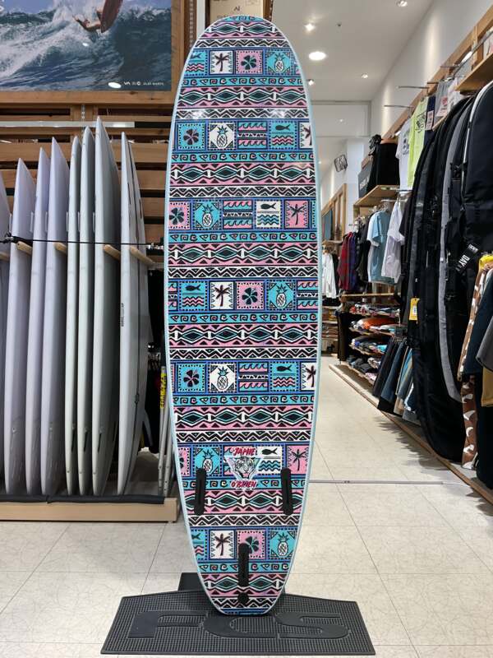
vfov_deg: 61.7
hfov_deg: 48.2
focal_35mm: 29
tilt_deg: -2.6
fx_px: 551
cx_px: 246
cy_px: 329
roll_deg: -0.2
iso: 32
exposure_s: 1/60
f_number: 1.8
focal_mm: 3
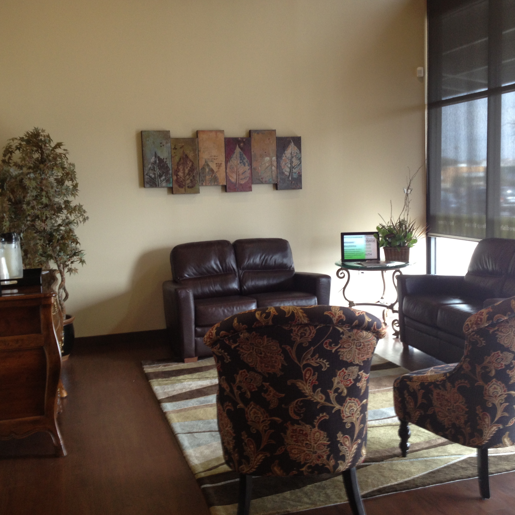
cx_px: 271
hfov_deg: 40.0
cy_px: 255
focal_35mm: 42
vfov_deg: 40.0
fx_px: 707
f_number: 2.4
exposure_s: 1/20
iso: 80
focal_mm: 4.28
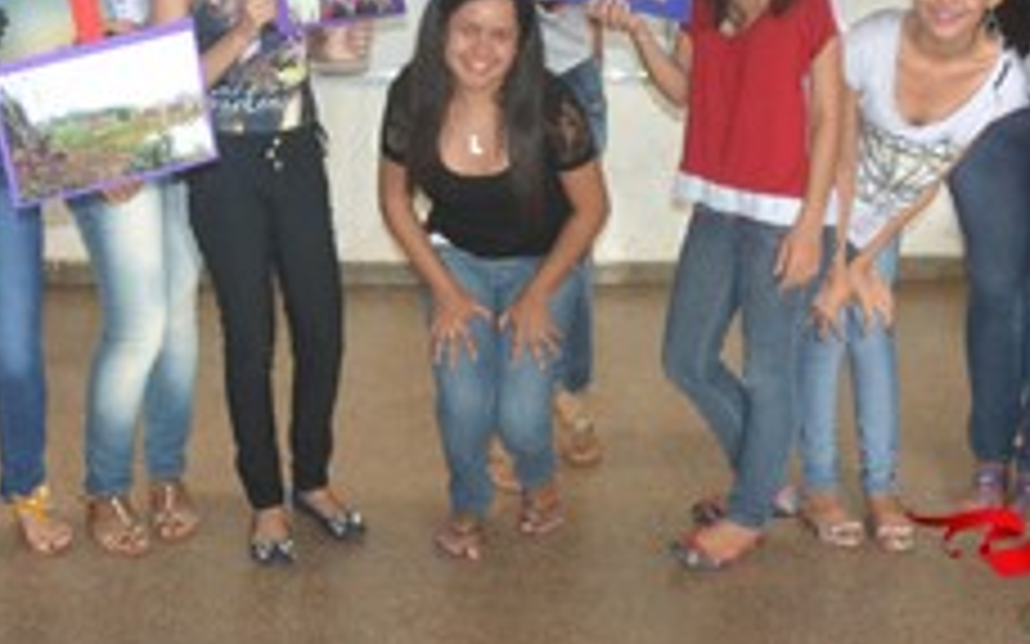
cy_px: 117
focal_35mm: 60
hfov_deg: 34.0
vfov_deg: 21.3
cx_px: 508
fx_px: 1684
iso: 2000
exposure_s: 1/60
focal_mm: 20
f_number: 3.5
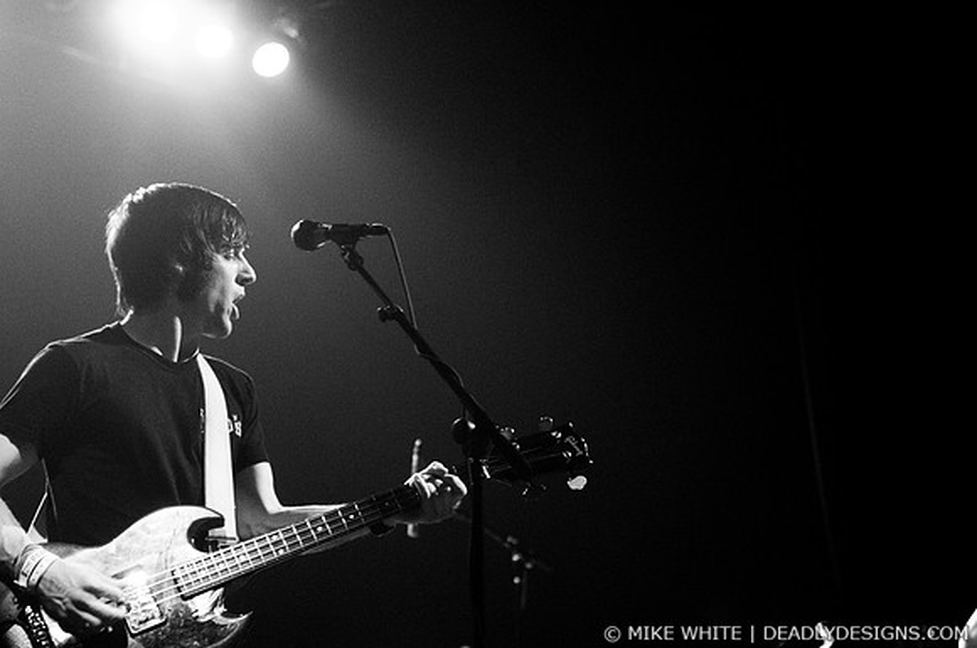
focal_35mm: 87
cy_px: 324
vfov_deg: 15.7
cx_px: 488
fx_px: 2358
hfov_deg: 23.4
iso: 640
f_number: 2.8
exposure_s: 1/160
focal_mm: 58
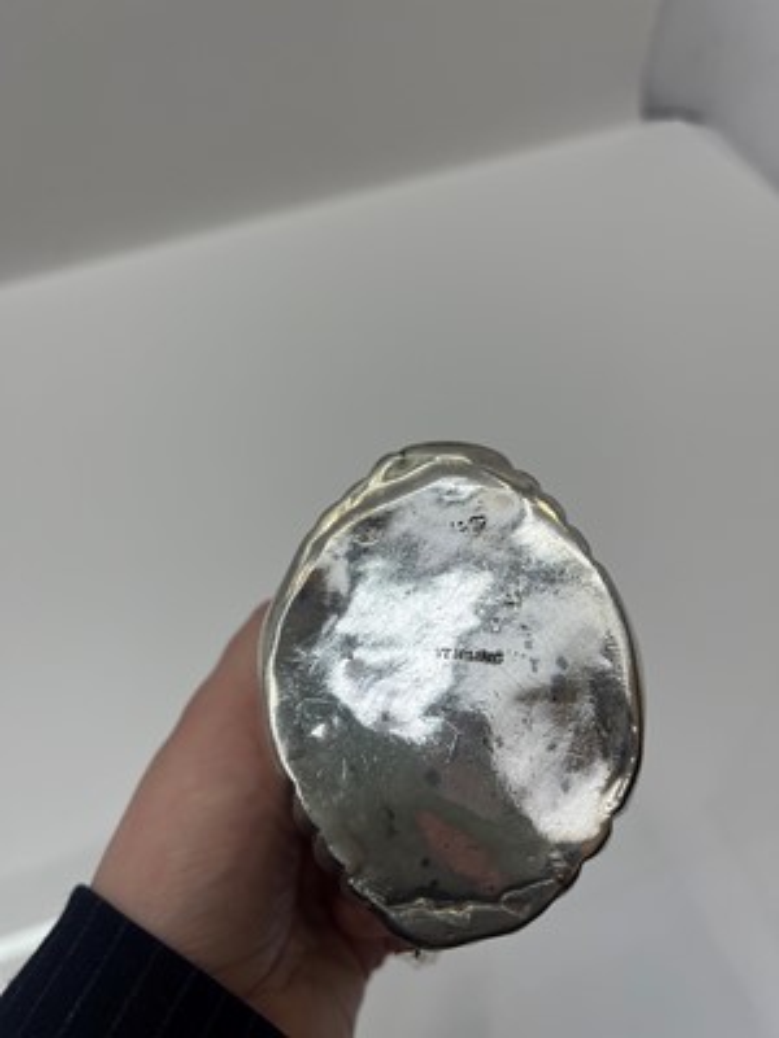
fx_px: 780
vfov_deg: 67.3
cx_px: 390
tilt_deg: -52.7
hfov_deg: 53.1
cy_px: 519
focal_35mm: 26
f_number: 1.6
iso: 50
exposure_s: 1/376
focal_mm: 5.1
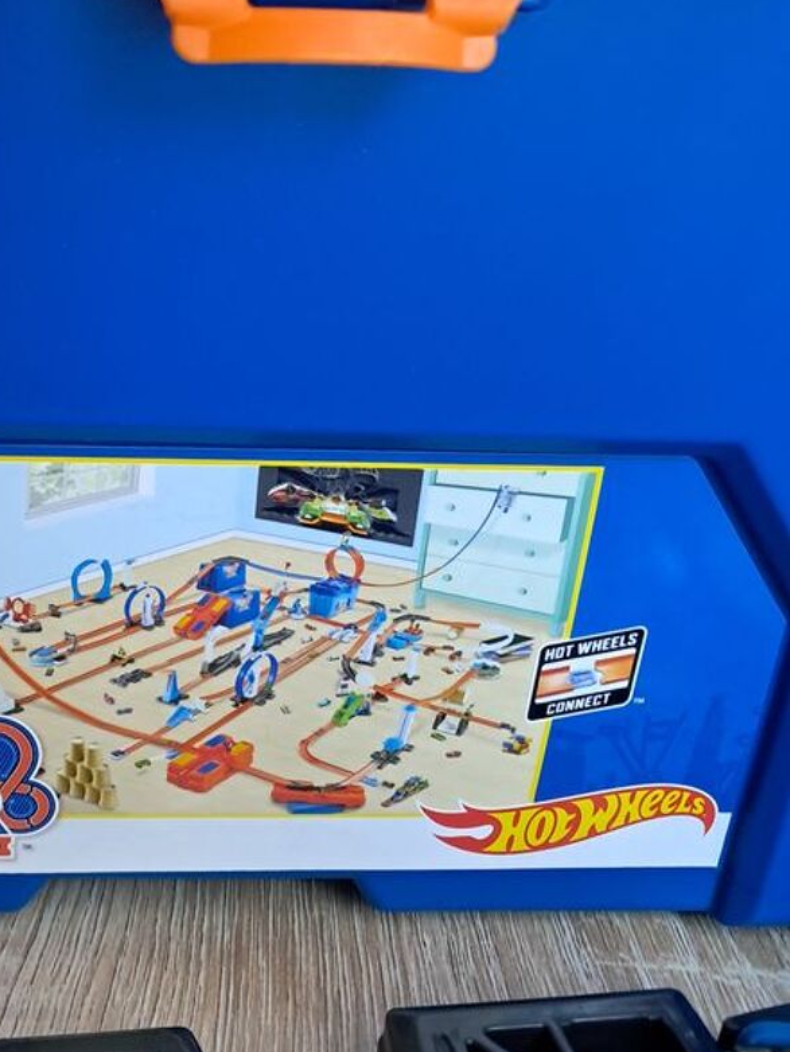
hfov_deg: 30.5
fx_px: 1399
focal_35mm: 46
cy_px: 332
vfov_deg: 40.6
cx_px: 118
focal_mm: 4
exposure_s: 1/30
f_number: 1.8
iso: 640
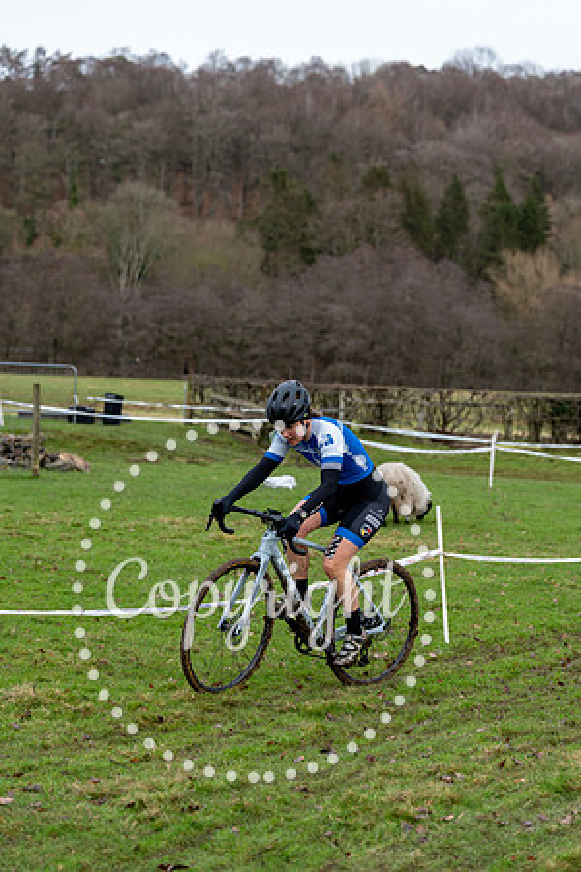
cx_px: 290
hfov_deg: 19.5
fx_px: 1694
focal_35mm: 70
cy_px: 436
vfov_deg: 28.8
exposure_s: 1/1000
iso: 1250
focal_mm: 70
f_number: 3.5
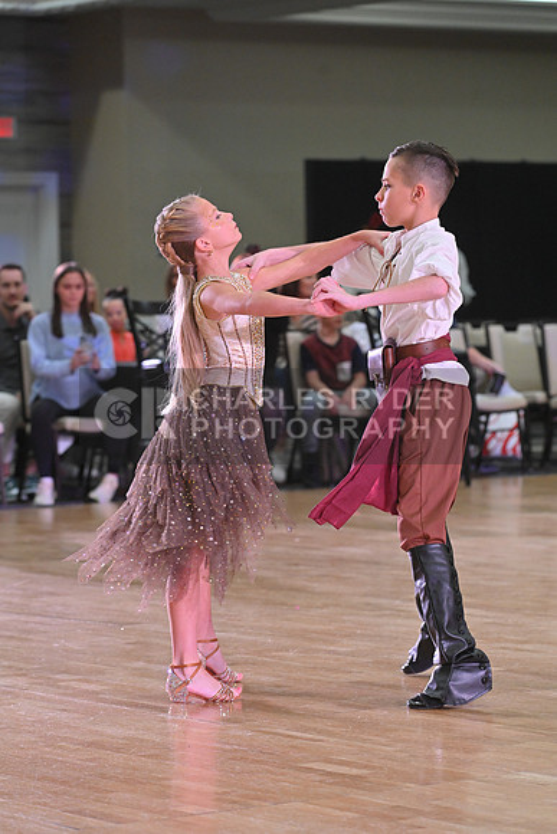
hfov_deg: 10.2
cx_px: 278
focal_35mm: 135
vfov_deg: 15.2
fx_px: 3131
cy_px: 417
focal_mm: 135
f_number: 5.6
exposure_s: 1/320
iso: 3200
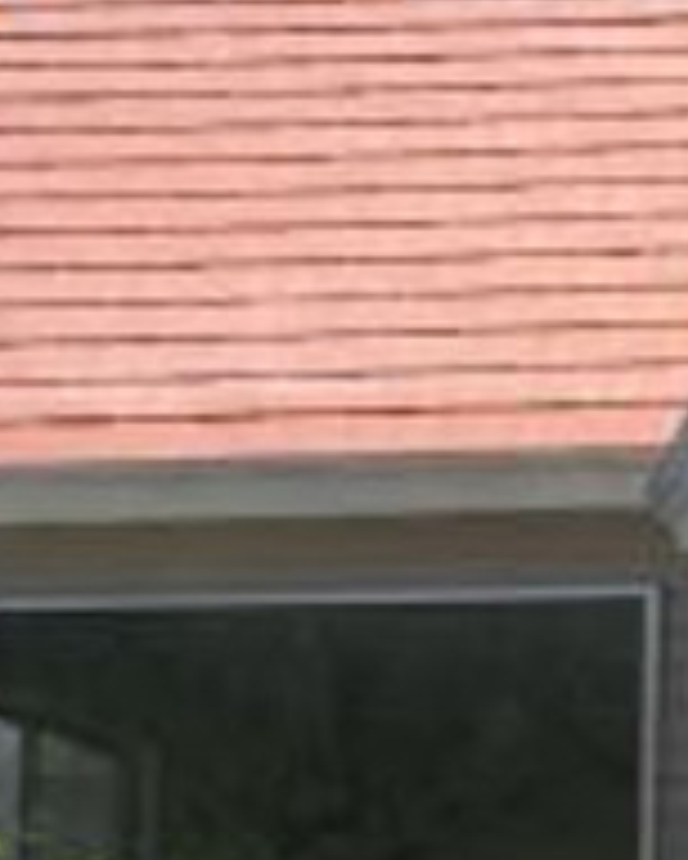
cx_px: 1093
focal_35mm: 152
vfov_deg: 12.5
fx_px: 3866
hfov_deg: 9.8
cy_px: 833
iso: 32
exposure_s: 1/1319
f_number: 2.2
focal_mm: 4.15
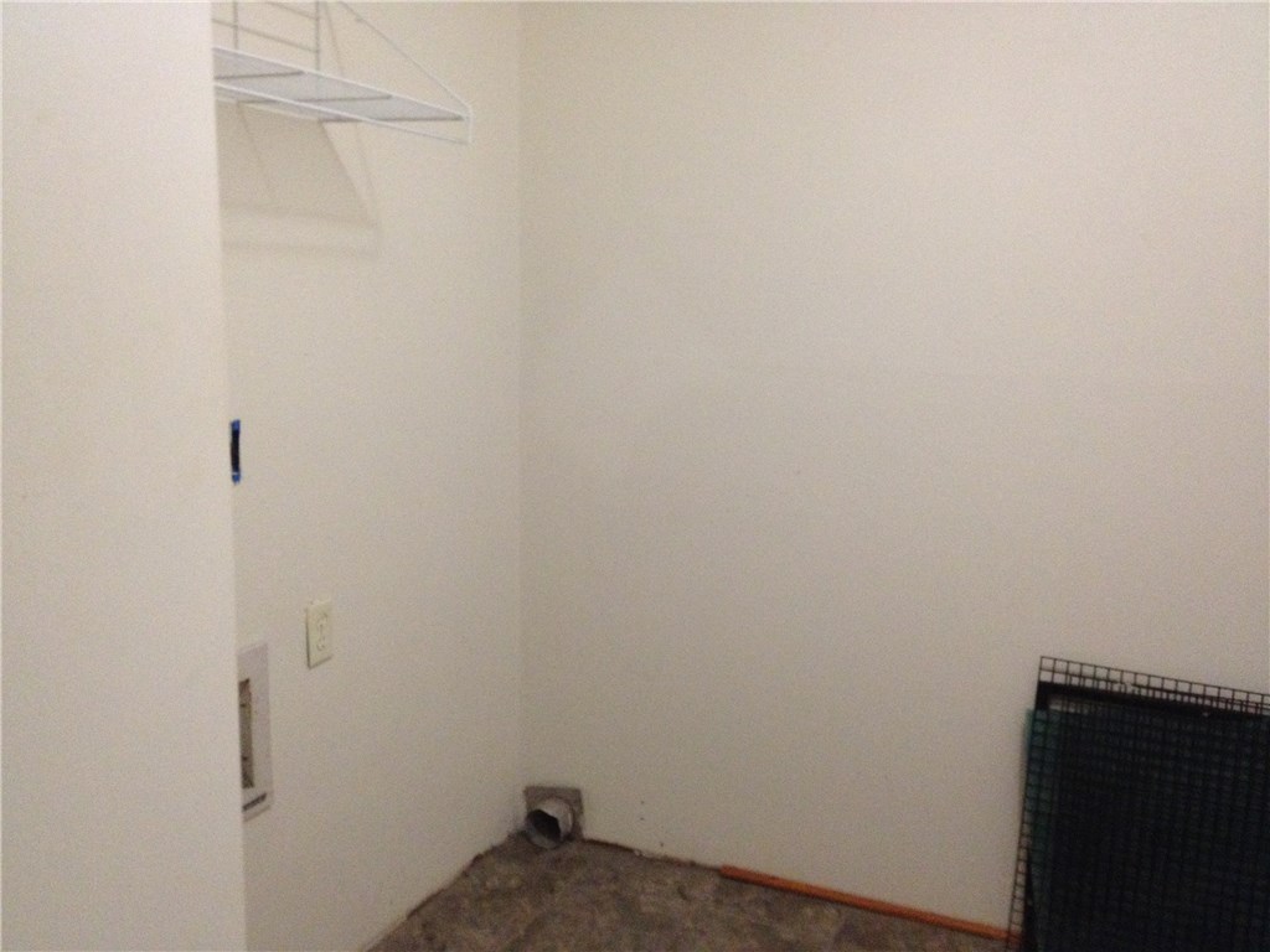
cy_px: 476
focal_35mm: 35
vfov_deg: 40.7
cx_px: 635
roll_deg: -0.6
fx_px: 1284
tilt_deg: -10.8
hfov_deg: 52.6
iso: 400
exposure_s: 1/20
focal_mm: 4.28
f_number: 2.4
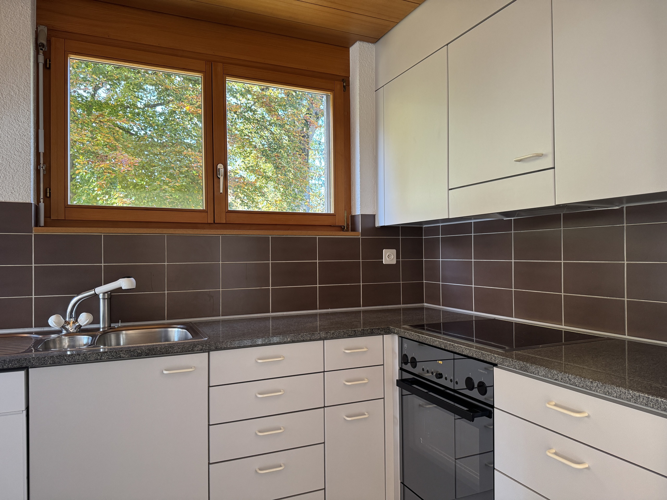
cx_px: 334
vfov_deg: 56.8
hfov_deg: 71.6
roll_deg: +0.6
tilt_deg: +1.0
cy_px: 250
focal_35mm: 24
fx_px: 462
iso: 200
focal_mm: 6.76
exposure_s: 1/121
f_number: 1.78
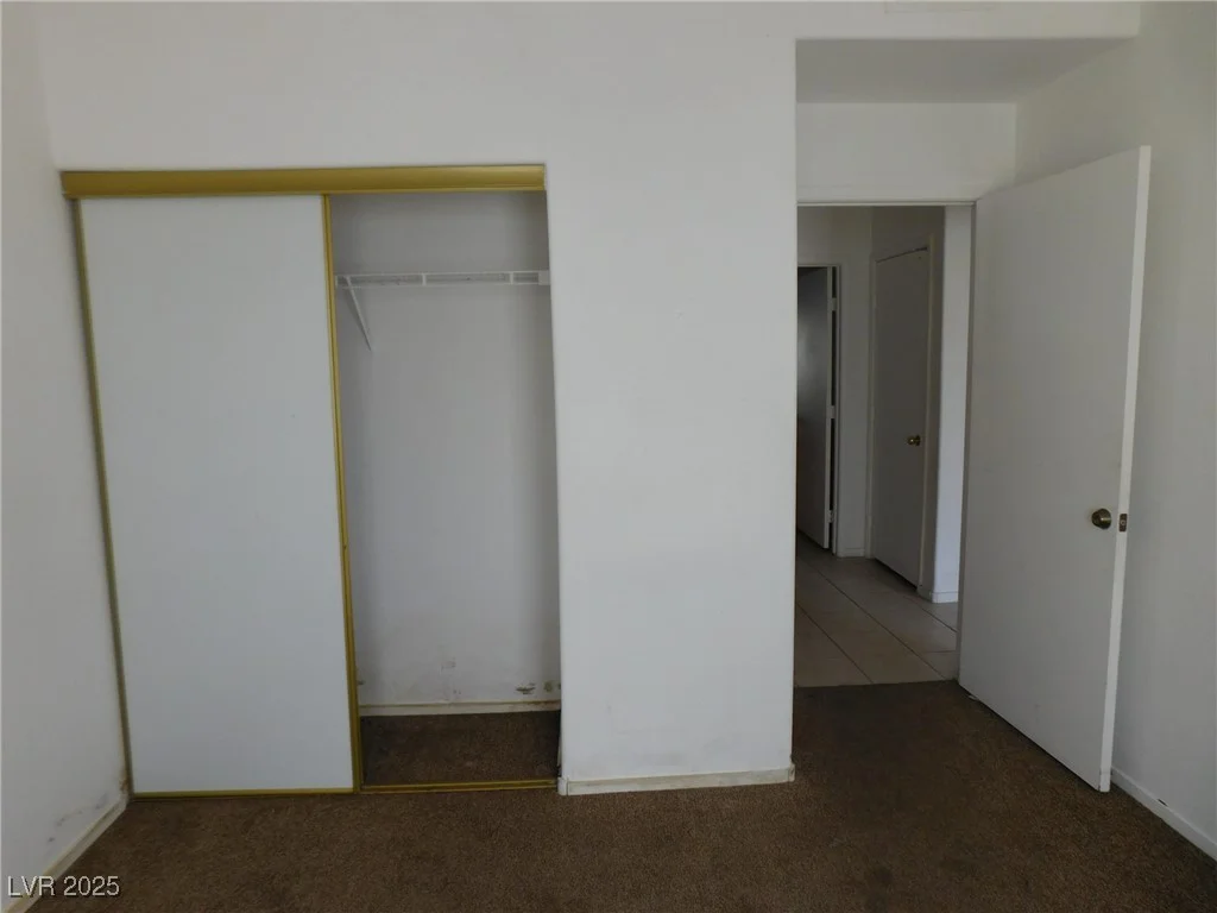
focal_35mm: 23
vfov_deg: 58.9
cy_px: 456
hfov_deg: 73.9
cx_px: 608
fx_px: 809
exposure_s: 1/30
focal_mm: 4
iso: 140
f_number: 3
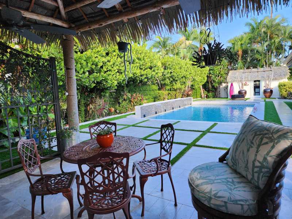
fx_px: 194
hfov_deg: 73.9
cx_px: 146
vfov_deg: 58.9
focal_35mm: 23
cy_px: 110
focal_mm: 6.4
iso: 40
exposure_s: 1/180
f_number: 1.8
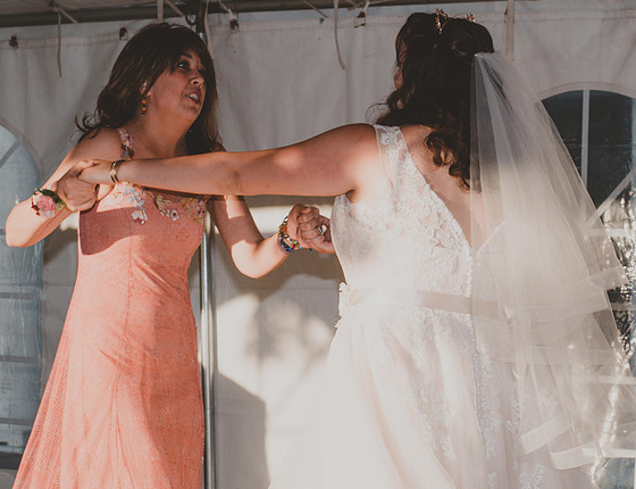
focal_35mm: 135
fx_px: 2502
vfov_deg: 11.1
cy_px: 216
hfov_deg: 14.5
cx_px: 336
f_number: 9
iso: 100
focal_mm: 70
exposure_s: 1/200
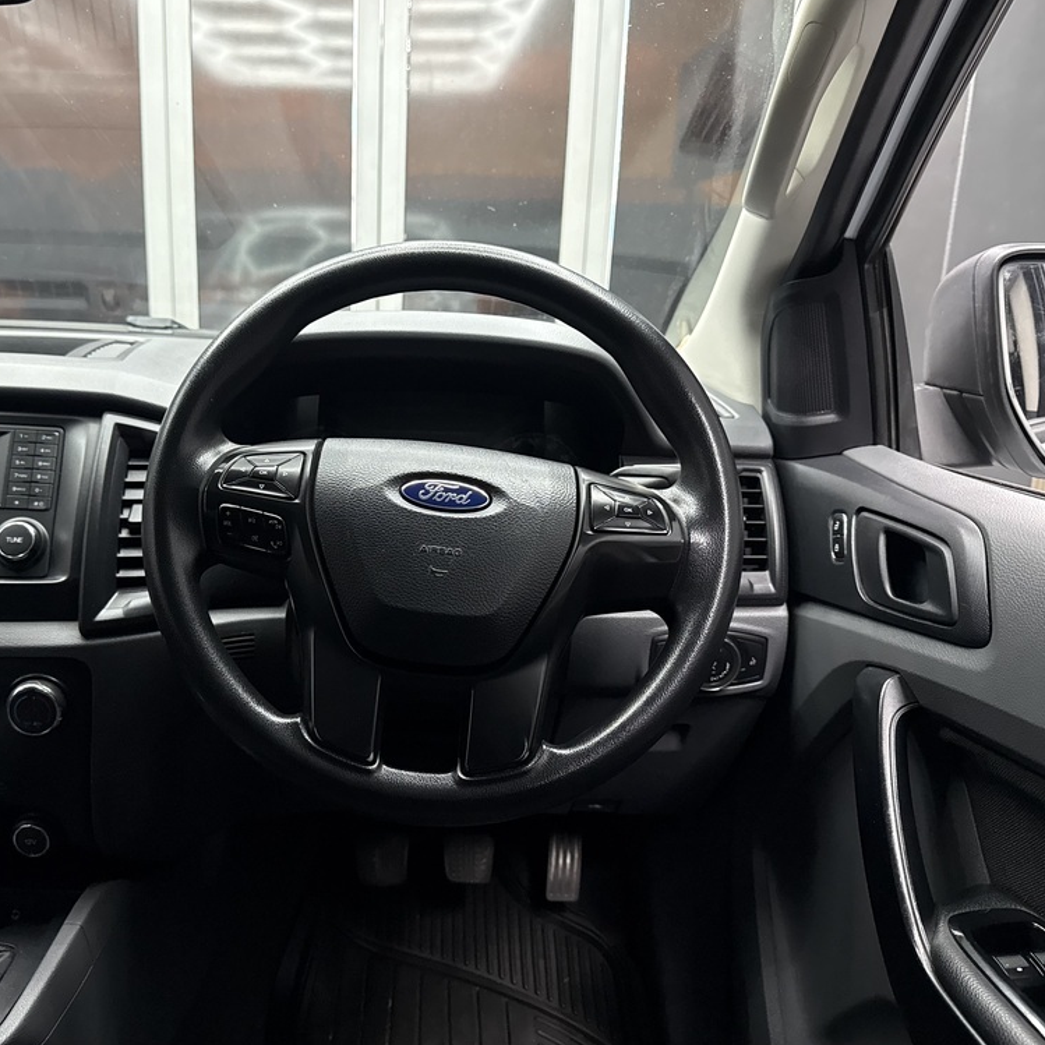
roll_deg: -1.3
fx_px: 990
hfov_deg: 55.0
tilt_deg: -13.5
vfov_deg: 55.6
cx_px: 398
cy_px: 523
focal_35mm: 29
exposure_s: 1/60
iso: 640
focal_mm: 6.76
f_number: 1.78
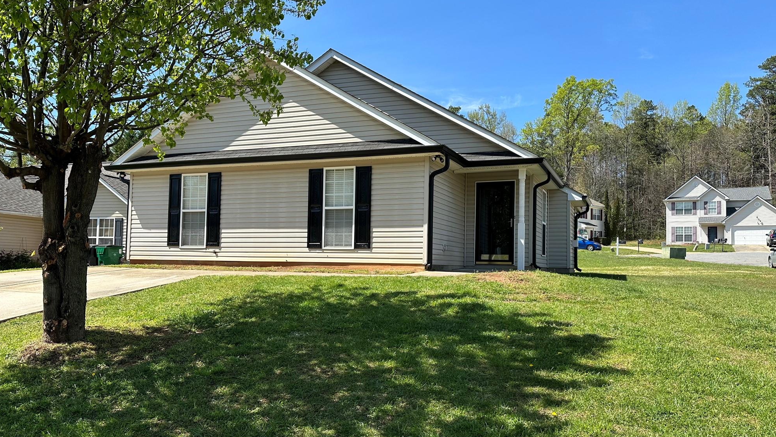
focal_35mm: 27
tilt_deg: +2.3
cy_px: 248
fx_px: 556
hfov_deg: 69.8
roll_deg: -1.4
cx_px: 397
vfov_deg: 42.8
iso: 80
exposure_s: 1/2591
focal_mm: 6.86
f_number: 1.78
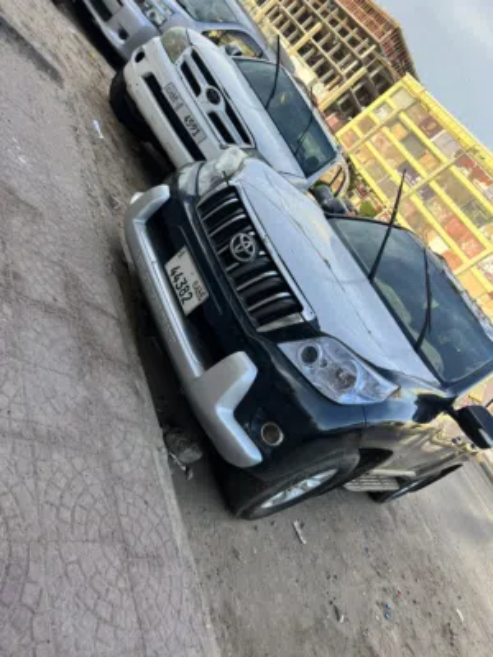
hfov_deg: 53.1
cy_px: 328
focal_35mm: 26
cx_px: 246
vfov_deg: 67.3
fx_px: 494
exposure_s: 1/611
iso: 50
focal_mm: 5.7
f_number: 1.5
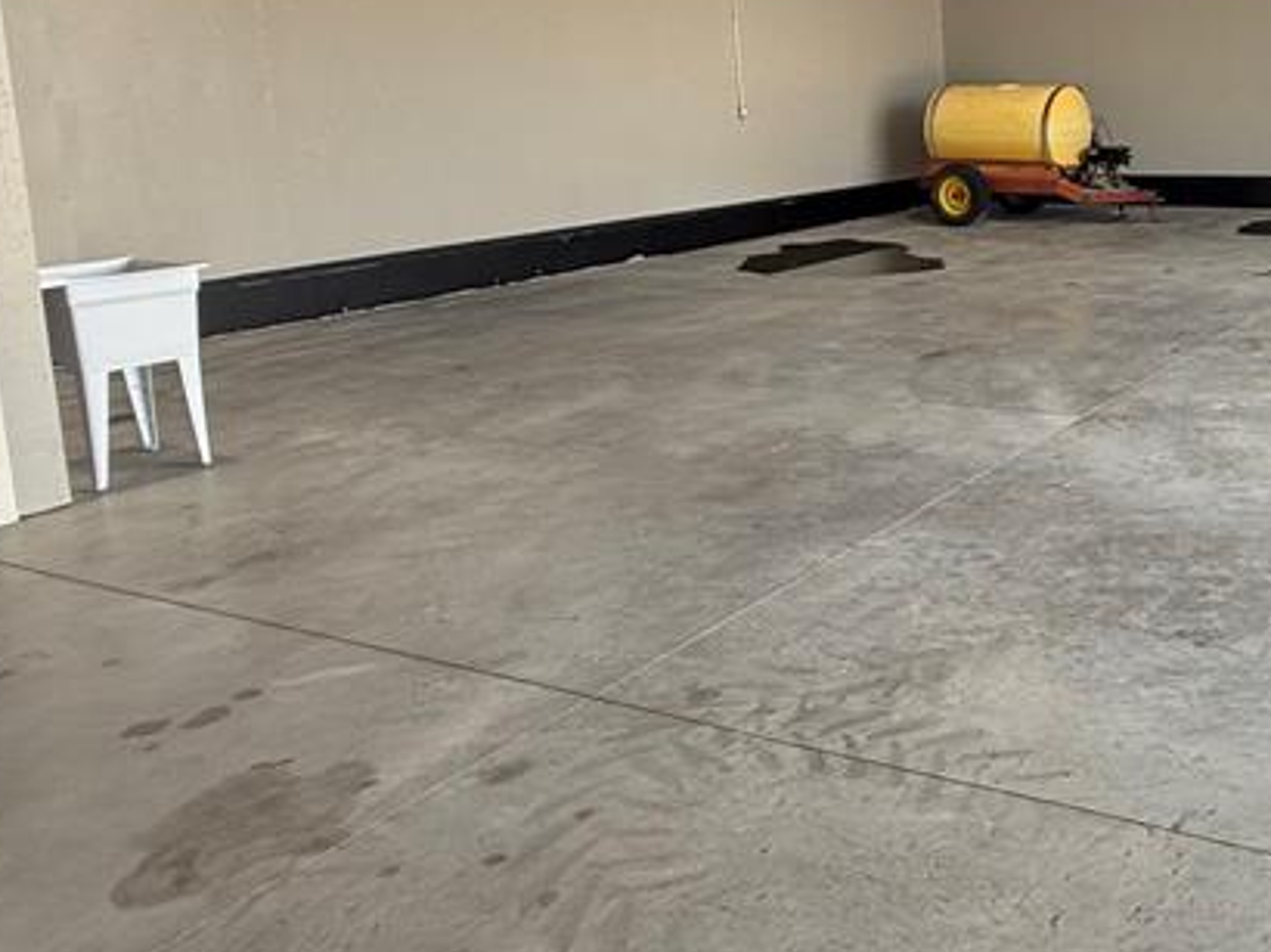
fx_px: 1284
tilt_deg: -7.3
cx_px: 1144
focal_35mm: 35
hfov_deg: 47.3
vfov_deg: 39.7
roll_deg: +0.3
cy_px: 257
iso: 50
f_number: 2.2
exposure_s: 1/99
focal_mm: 2.22
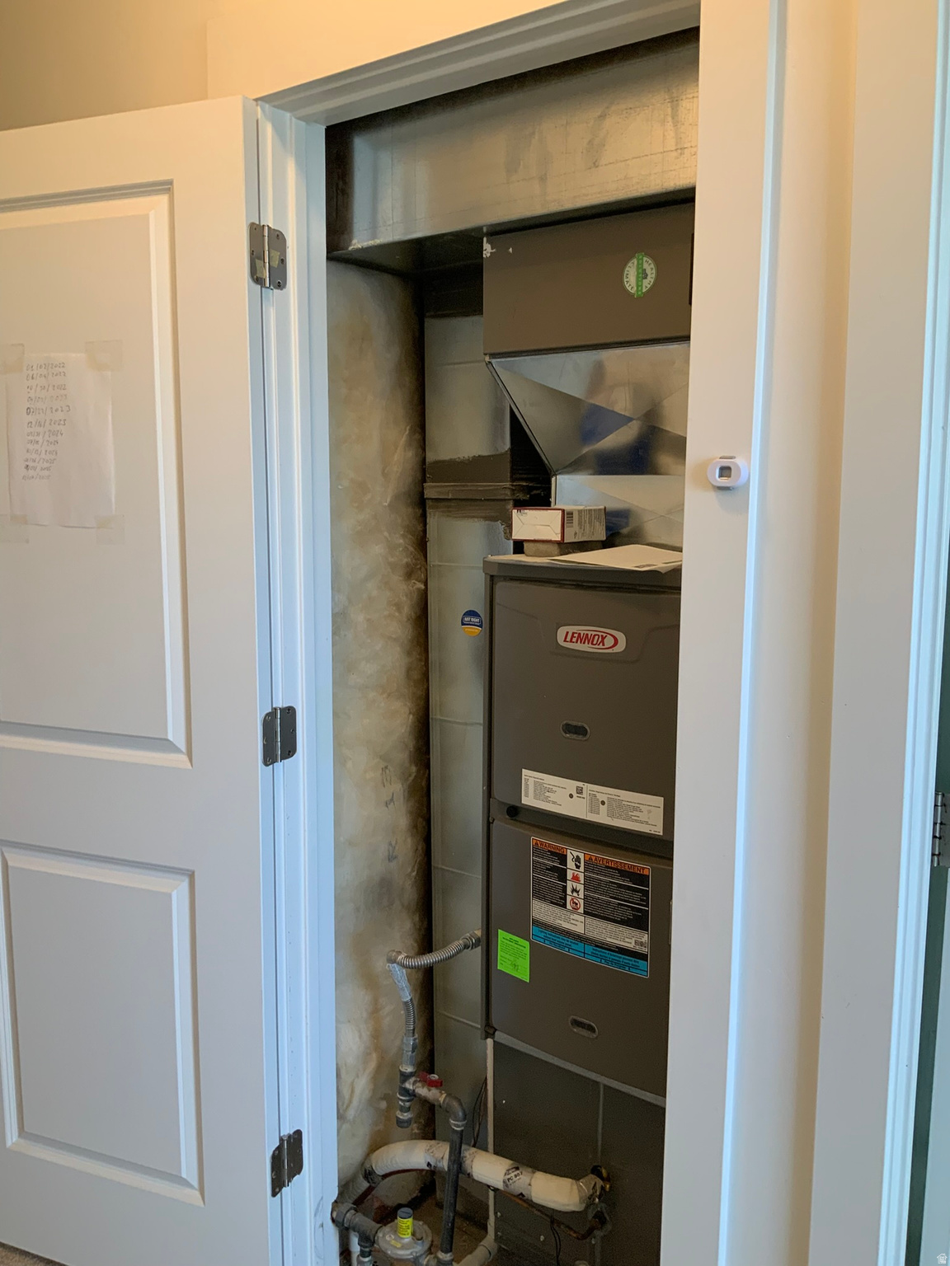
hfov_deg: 48.2
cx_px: 475
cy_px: 633
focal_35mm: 29
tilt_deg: -6.7
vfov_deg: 61.7
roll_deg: +0.2
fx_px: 1061
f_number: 1.8
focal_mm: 3
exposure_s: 1/60
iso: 64
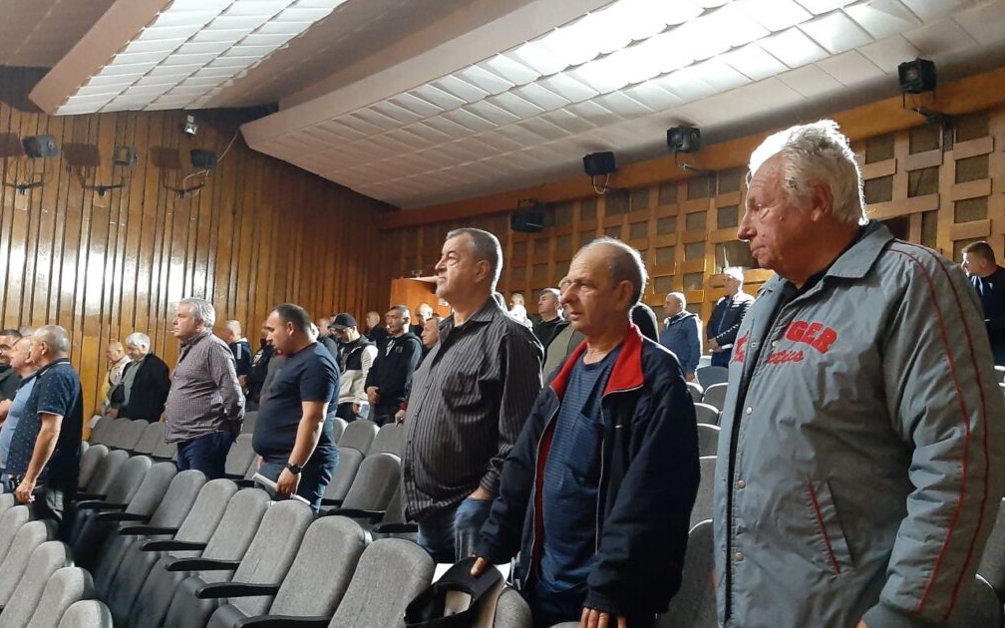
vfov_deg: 44.3
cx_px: 507
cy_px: 374
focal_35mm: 28
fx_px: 767
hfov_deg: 66.5
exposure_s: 1/20
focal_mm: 3.93
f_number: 1.7
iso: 800
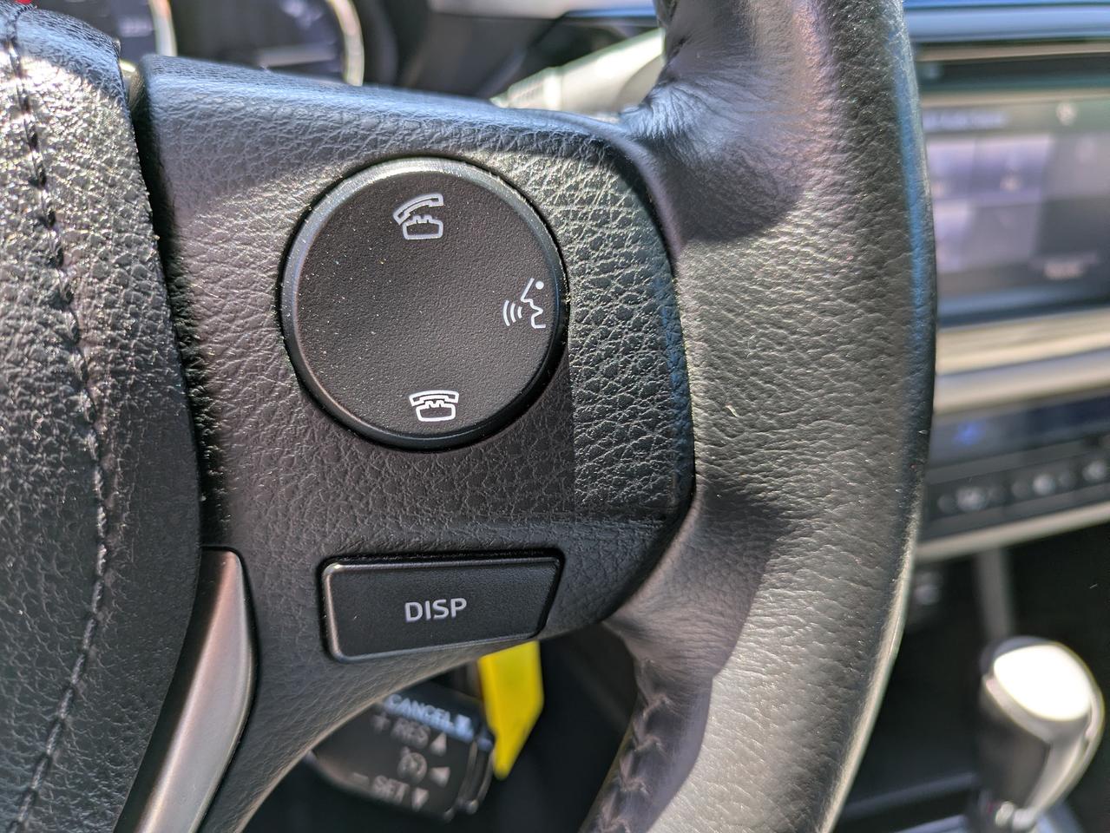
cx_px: 555
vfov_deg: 54.9
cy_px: 416
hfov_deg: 69.4
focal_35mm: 25
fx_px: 802
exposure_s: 1/163
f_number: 1.89
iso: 52
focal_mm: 5.43
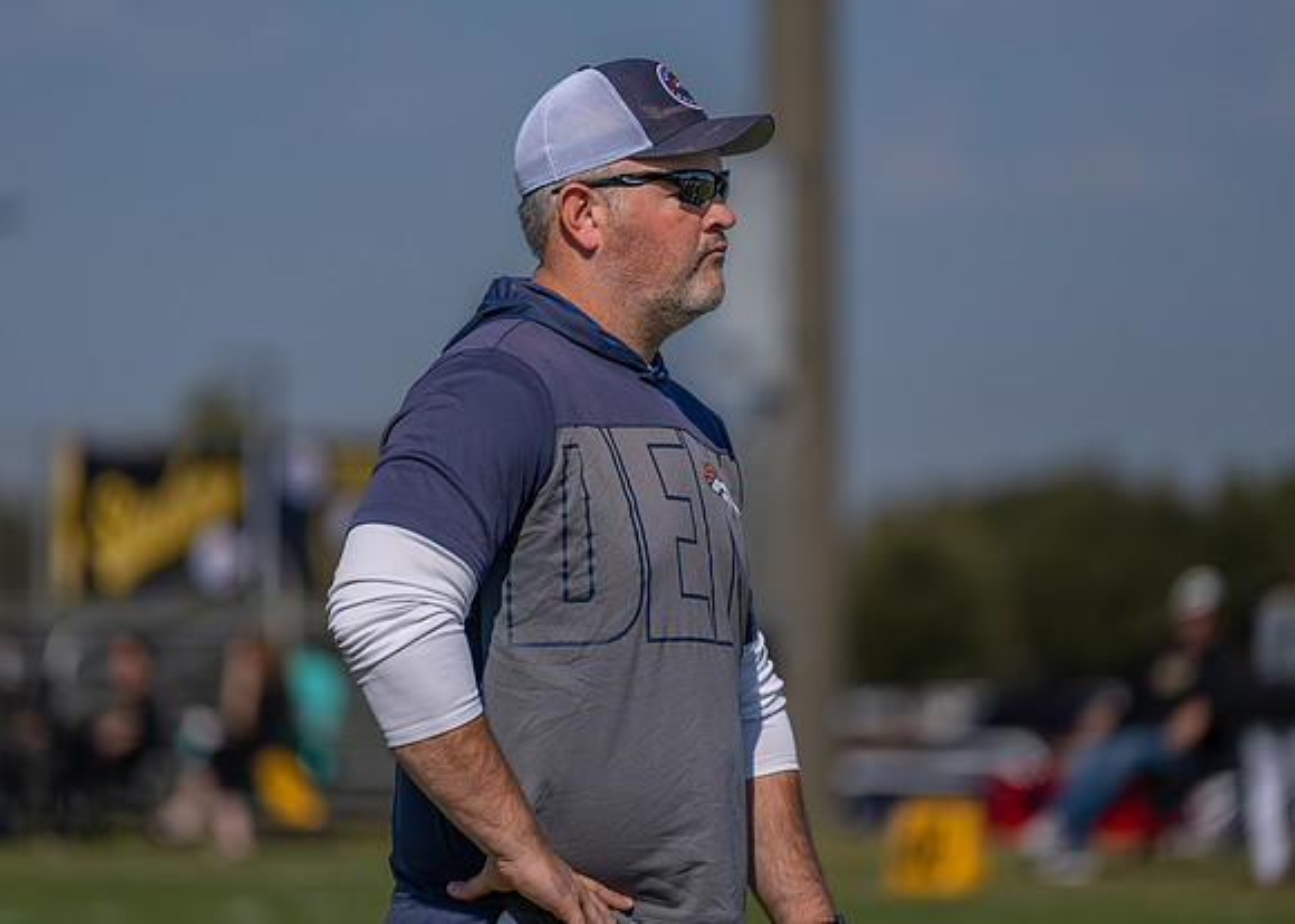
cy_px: 419
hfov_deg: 8.8
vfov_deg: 6.3
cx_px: 609
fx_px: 8436
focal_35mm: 229
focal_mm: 200
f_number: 2.8
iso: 100
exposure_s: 1/4000
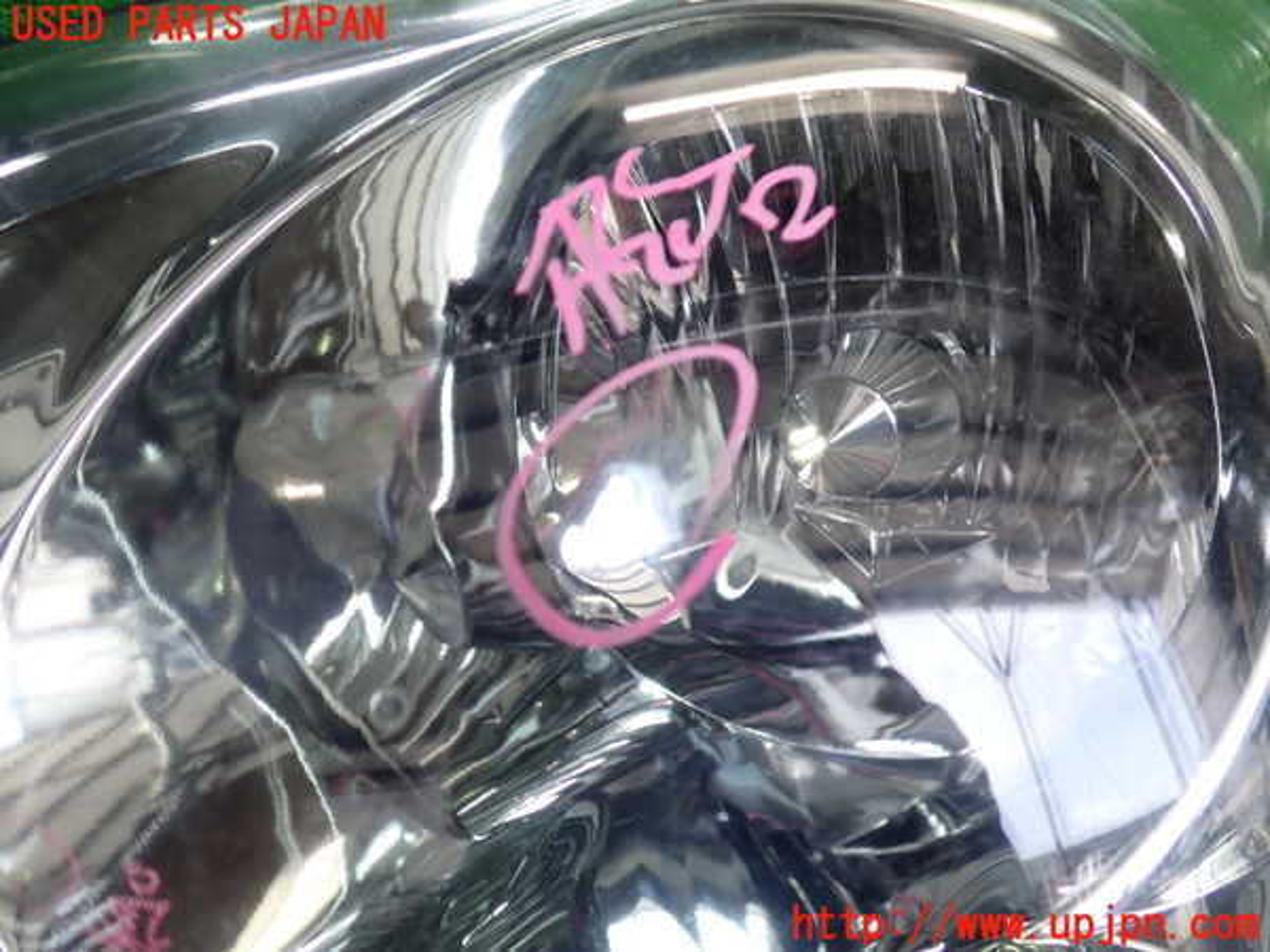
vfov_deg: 46.8
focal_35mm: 30
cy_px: 476
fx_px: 1101
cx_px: 635
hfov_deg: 60.0
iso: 125
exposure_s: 1/125
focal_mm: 5.4
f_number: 2.3
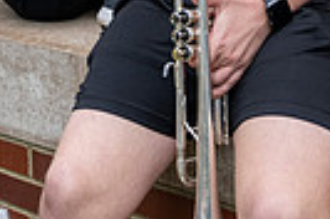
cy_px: -195
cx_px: 154
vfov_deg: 11.8
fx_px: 960
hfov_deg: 19.5
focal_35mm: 105
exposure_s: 1/500
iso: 1250
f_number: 4
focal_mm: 24
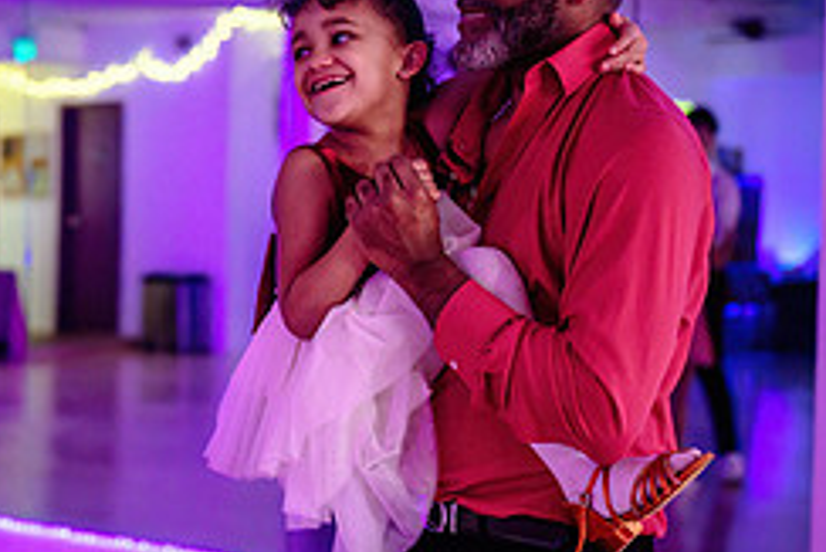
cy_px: 419
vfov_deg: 13.8
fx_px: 2273
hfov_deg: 20.5
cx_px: 217
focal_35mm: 99
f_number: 2
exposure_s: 1/200
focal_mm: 38
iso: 2000
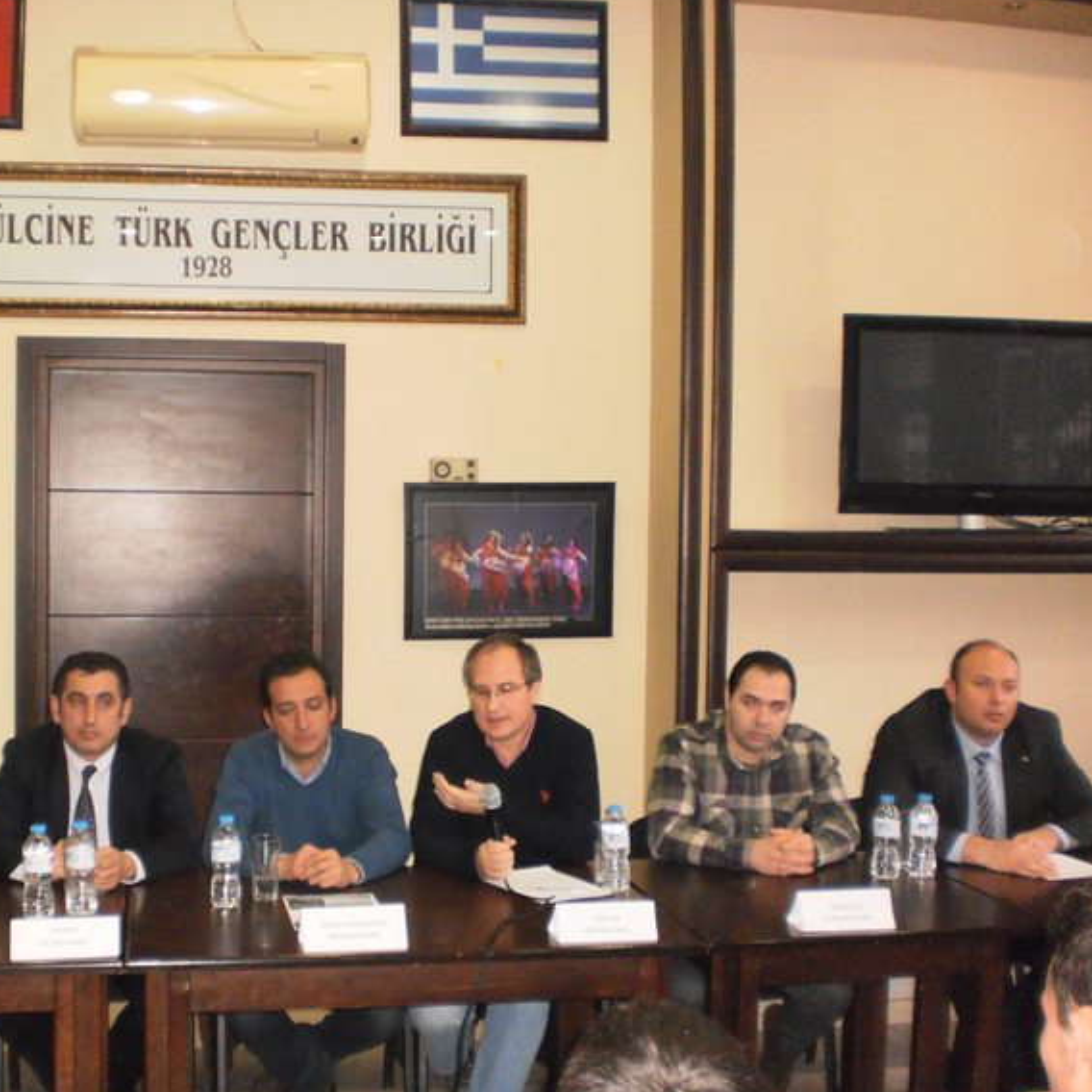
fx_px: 1535
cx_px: 402
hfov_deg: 38.9
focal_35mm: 43
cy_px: 544
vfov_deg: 39.2
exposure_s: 1/30
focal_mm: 6.3
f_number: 3.1
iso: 640
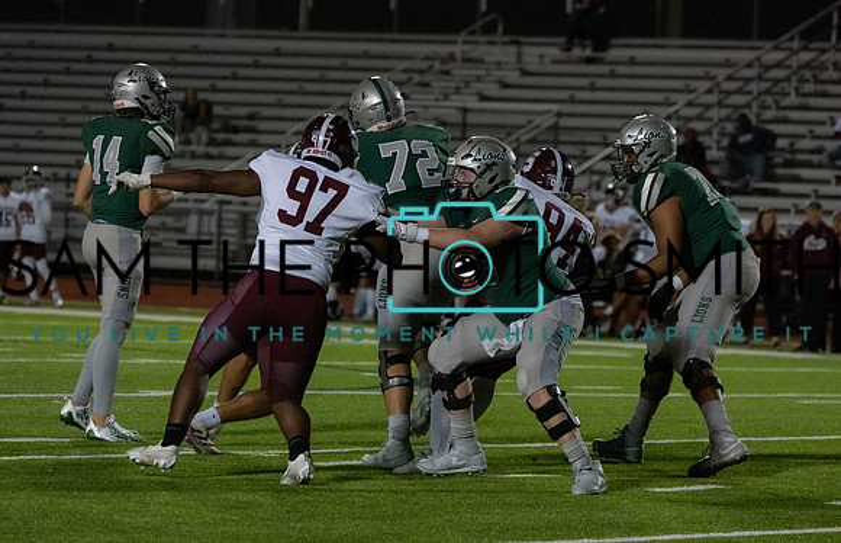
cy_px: 282
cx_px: 447
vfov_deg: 5.7
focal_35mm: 238
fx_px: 5494
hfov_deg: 8.8
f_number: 5.6
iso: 16000
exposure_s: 1/1250
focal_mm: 196
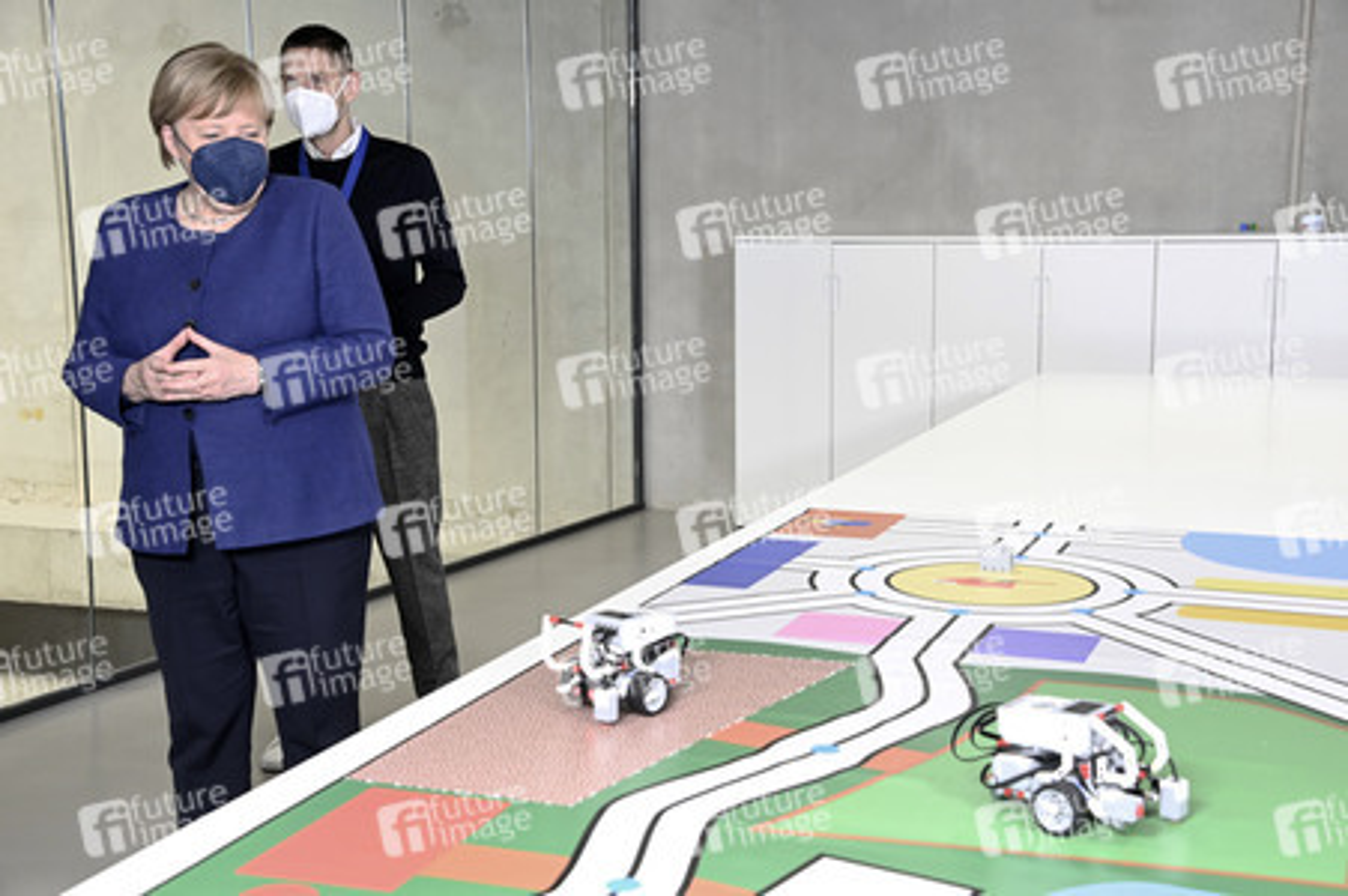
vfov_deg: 26.0
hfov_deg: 38.2
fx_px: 1946
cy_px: 448
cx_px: 674
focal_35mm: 52
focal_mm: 52
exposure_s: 1/200
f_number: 6.3
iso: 4000
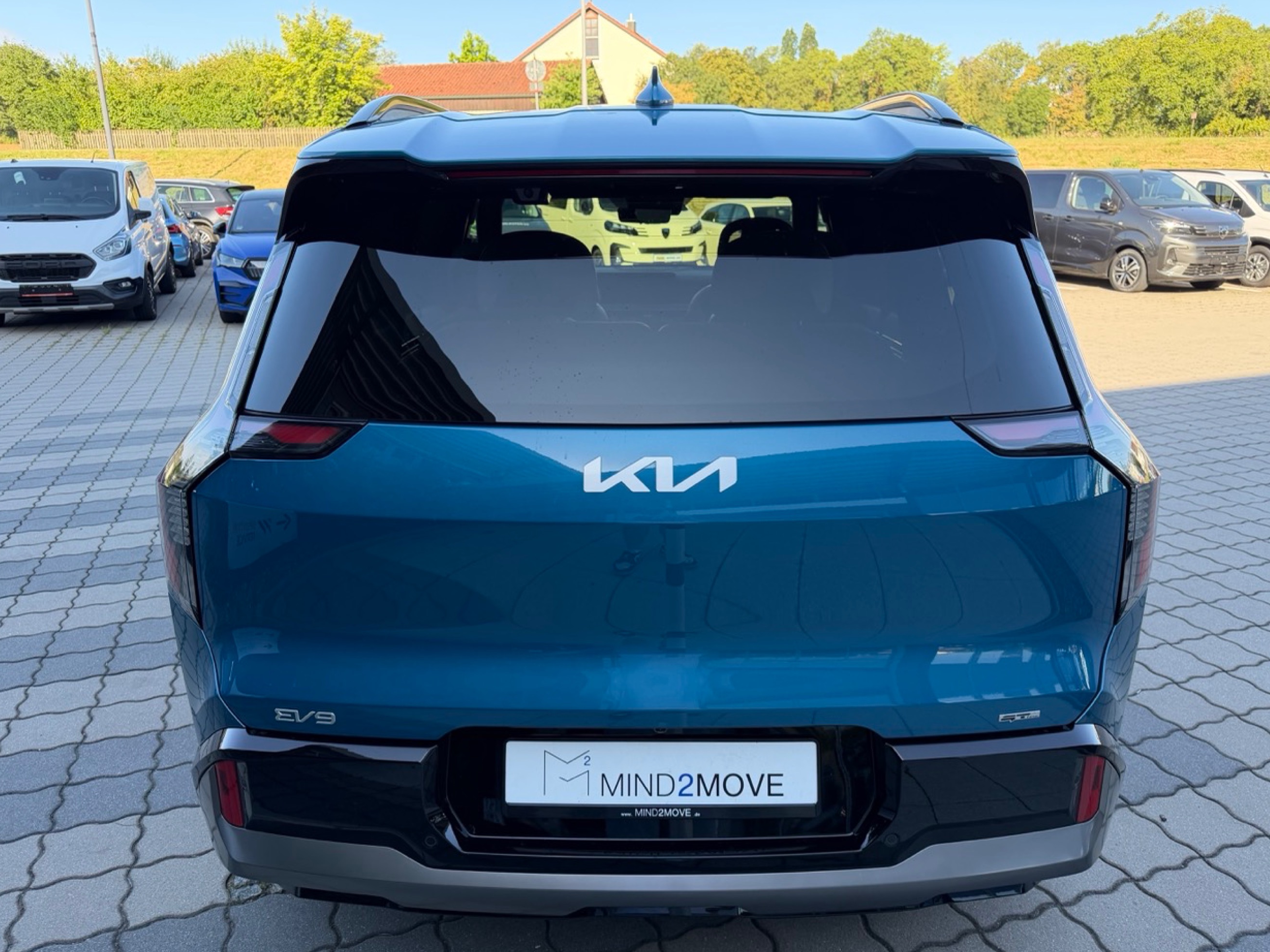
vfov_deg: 54.9
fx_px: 917
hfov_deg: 69.4
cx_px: 643
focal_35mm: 25
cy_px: 492
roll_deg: +0.4
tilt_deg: -17.5
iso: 100
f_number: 1.78
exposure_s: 1/649
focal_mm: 6.76
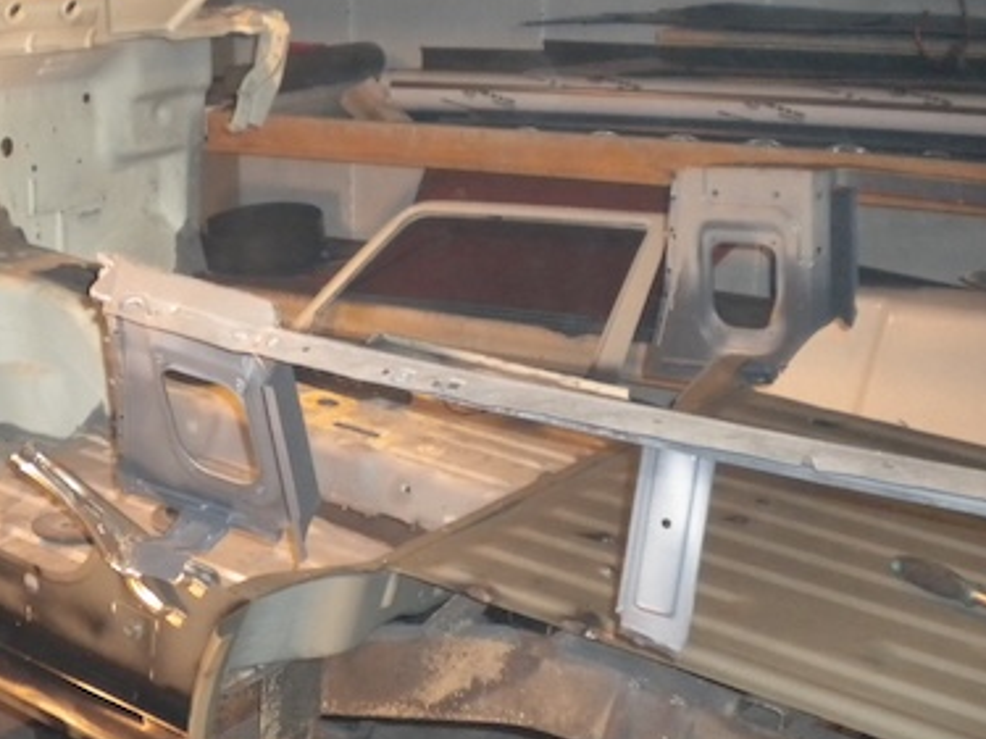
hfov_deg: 33.6
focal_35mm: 56
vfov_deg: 26.0
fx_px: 1595
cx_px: 239
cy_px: 439
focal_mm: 6.3
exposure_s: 1/30
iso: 400
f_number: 3.1
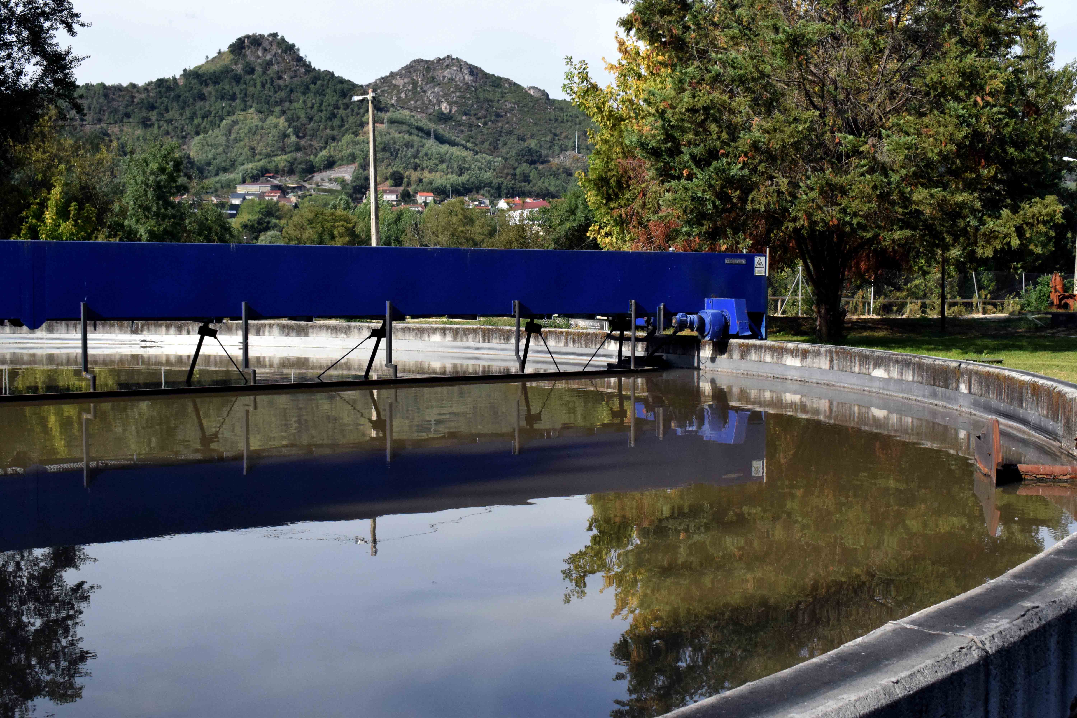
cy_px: 359
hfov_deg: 43.6
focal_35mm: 45
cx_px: 538
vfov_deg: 29.9
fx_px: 1346
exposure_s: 1/4000
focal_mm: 30
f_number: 10
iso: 3200
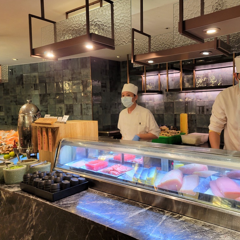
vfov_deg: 52.5
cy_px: 120
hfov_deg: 51.9
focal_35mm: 31
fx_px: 243
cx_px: 153
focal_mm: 5.4
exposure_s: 1/40
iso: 250
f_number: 1.8
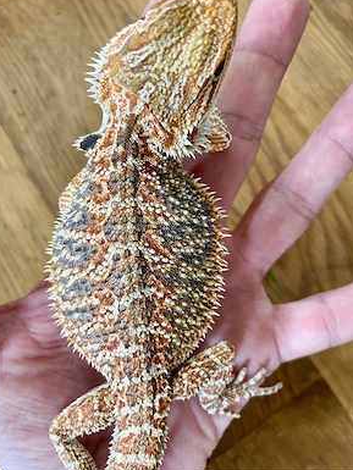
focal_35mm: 27
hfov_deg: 51.4
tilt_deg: -73.5
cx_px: 172
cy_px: 231
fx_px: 367
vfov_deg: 65.3
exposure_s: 1/50
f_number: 1.6
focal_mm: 4.2
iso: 80
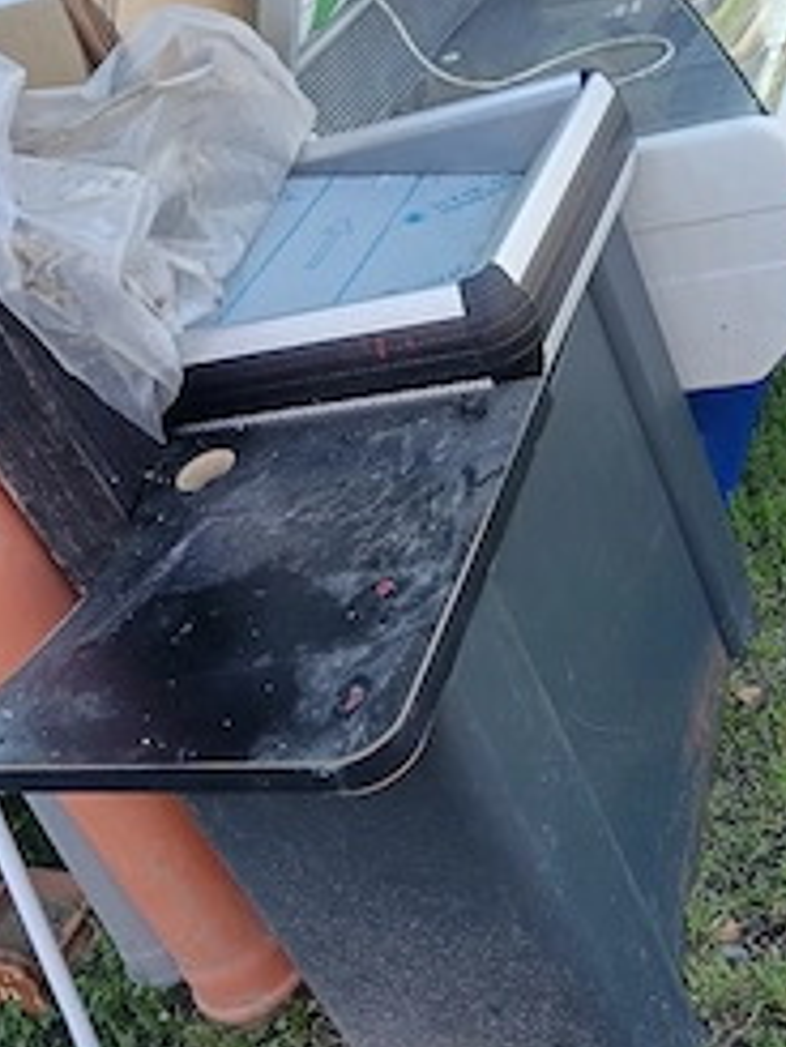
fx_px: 1331
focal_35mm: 44
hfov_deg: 32.8
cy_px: 406
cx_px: 466
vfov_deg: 42.7
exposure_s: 1/100
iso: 133
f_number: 1.9
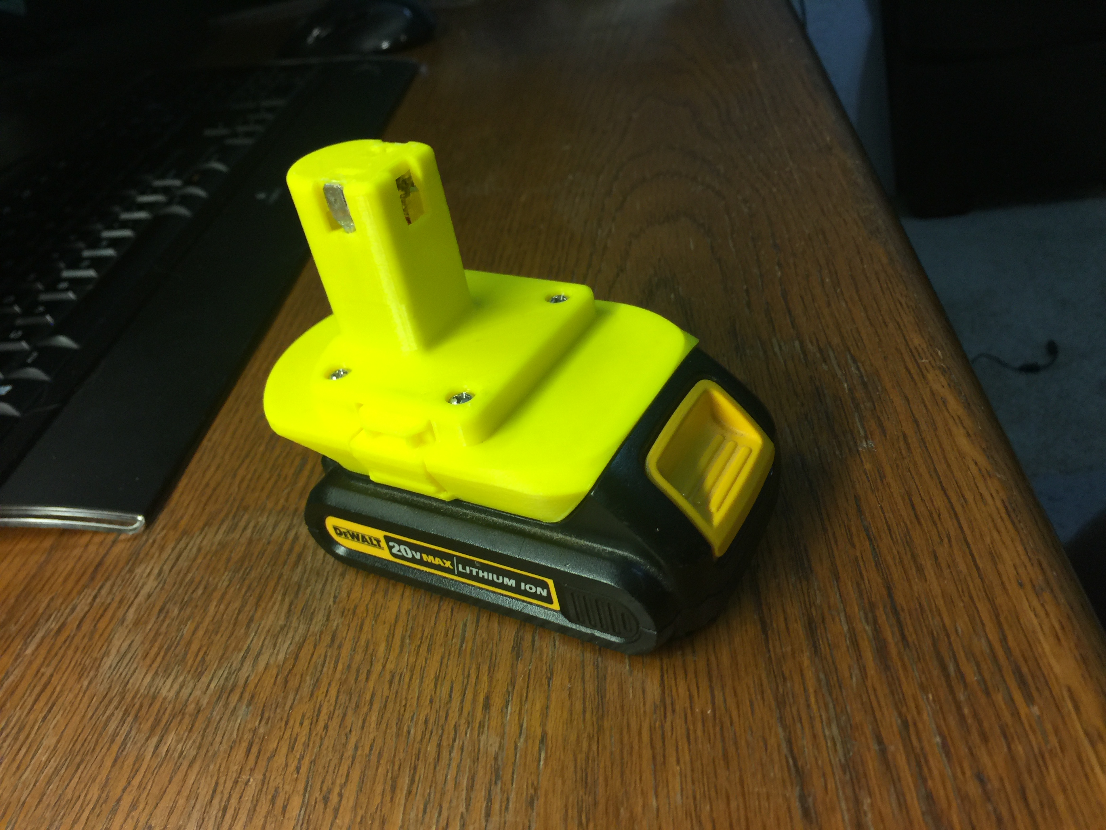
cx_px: 553
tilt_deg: -35.6
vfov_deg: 48.2
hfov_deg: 61.7
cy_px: 415
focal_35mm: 29
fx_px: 927
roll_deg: +10.3
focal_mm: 4.15
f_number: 2.2
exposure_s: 1/15
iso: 32
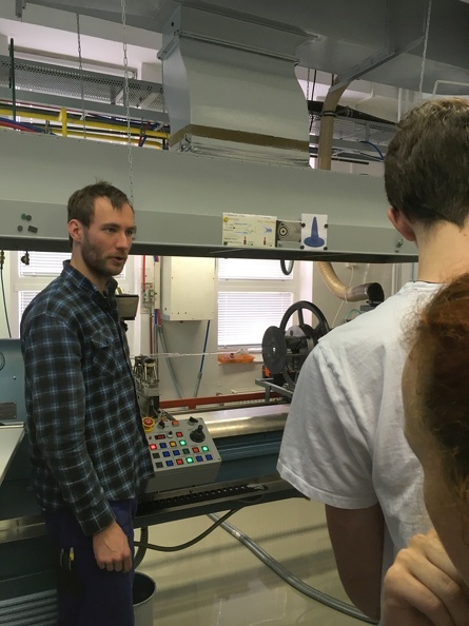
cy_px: 313
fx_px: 524
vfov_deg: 61.7
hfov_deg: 48.2
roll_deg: -0.7
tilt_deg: -3.6
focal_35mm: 29
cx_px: 234
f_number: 2.2
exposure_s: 1/33
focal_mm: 4.15
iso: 50
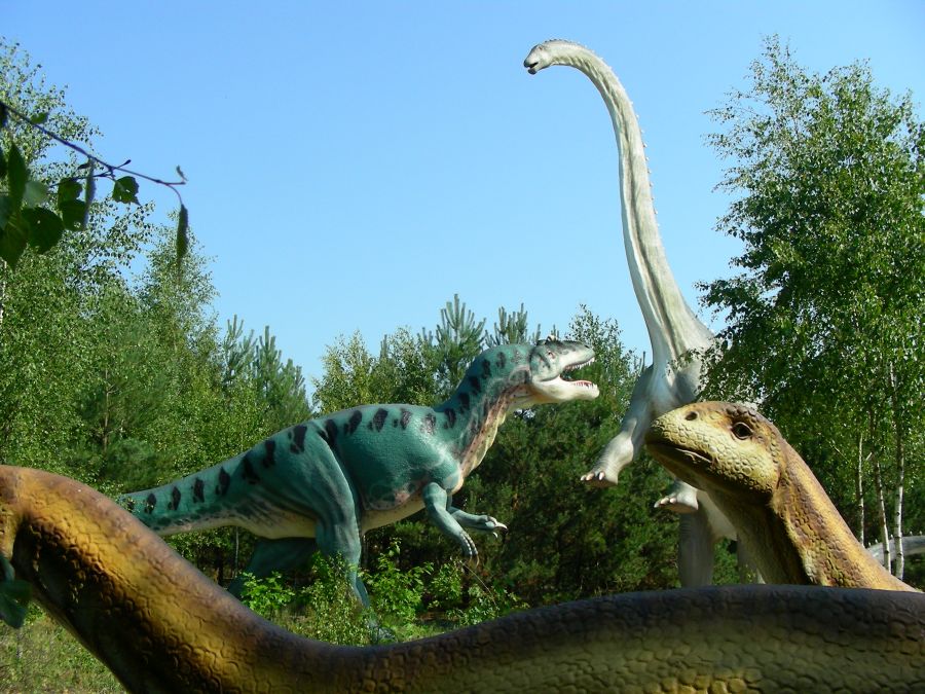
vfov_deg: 37.7
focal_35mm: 38
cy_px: 347
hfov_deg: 49.0
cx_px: 462
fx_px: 1015
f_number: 4
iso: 50
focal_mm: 6.3
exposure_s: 1/512
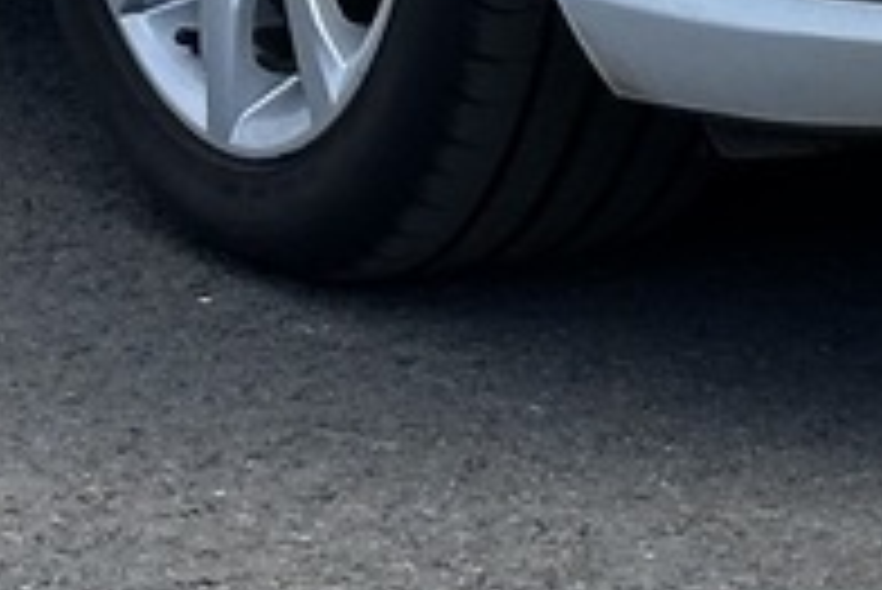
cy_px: -1459
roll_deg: -1.6
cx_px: 994
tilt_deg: -1.1
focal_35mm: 367
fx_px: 8998
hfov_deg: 5.6
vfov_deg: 3.6
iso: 64
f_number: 1.78
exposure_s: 1/3058
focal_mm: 6.86
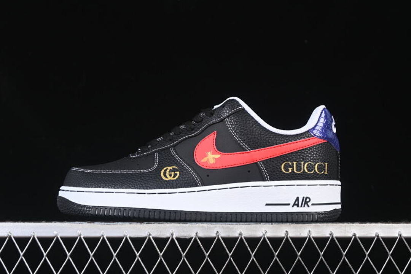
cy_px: 137
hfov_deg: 27.0
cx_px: 206
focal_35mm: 75
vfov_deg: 18.2
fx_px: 856
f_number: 6.3
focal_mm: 50
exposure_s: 1/60
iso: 160
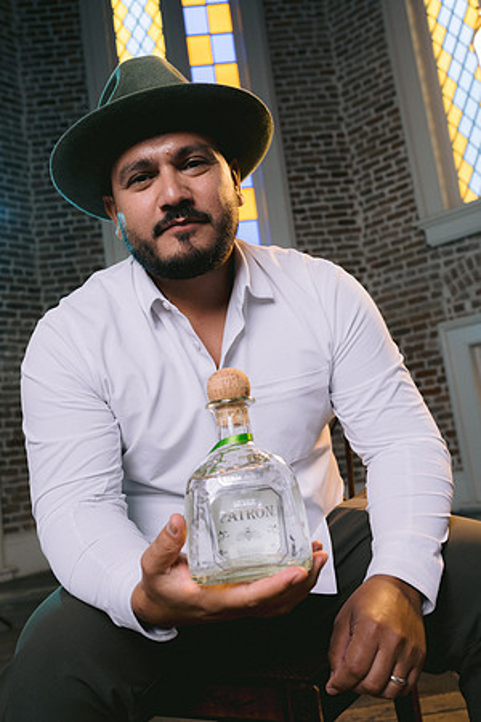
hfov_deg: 37.9
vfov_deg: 54.4
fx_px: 701
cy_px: 361
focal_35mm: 35
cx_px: 240
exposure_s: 1/125
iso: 200
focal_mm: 35
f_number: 5.6
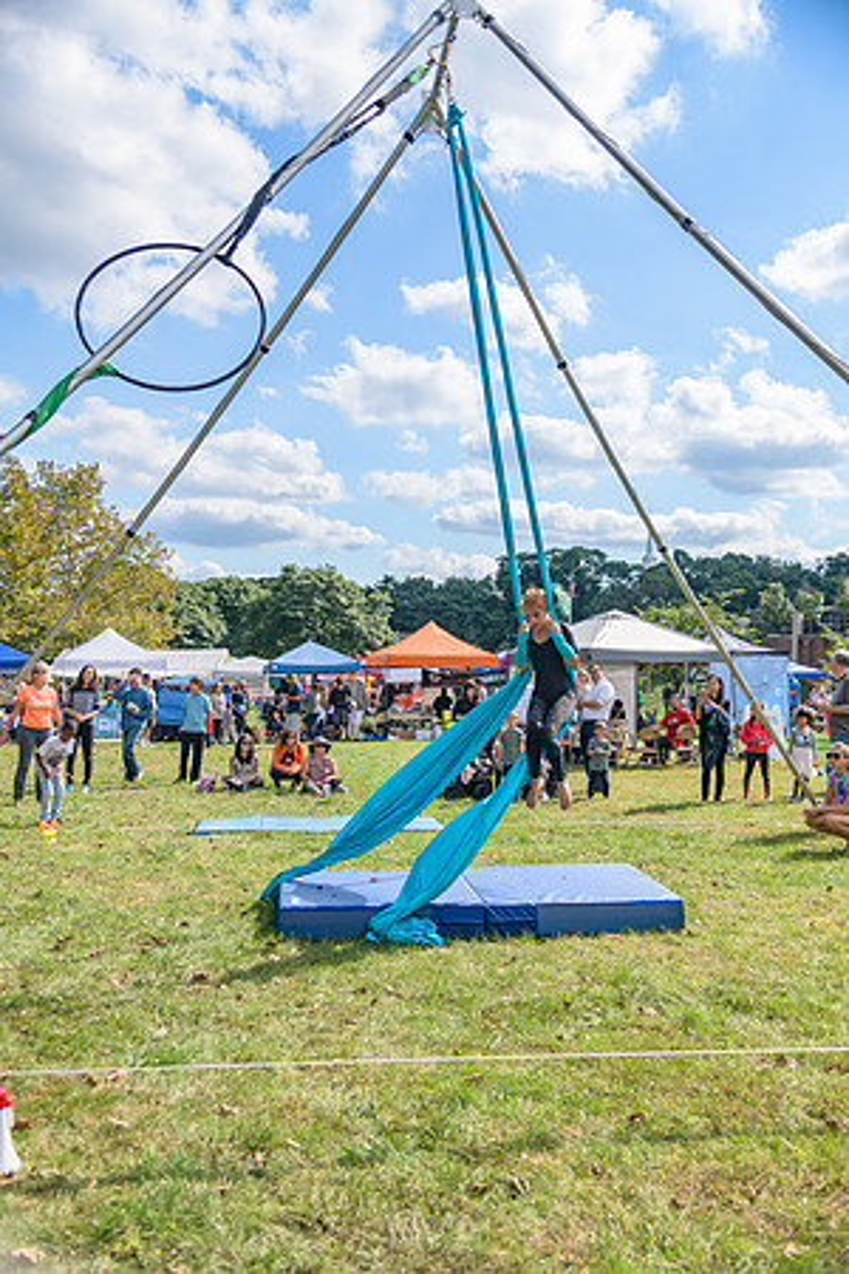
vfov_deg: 55.8
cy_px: 637
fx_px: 1203
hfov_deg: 38.9
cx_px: 424
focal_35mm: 34
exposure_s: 1/320
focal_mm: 34
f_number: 4
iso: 64
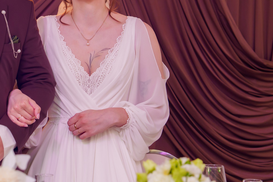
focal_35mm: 134
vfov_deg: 10.2
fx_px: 1016
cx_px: 37
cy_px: 39
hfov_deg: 15.2
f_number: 2.8
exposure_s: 1/250
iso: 640
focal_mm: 57
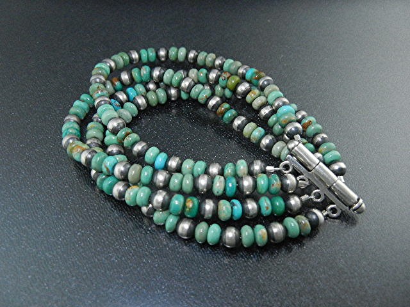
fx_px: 403
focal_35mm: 34
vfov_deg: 41.8
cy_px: 154
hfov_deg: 54.0
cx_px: 205
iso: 800
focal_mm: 6.2
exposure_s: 1/30
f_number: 7.2
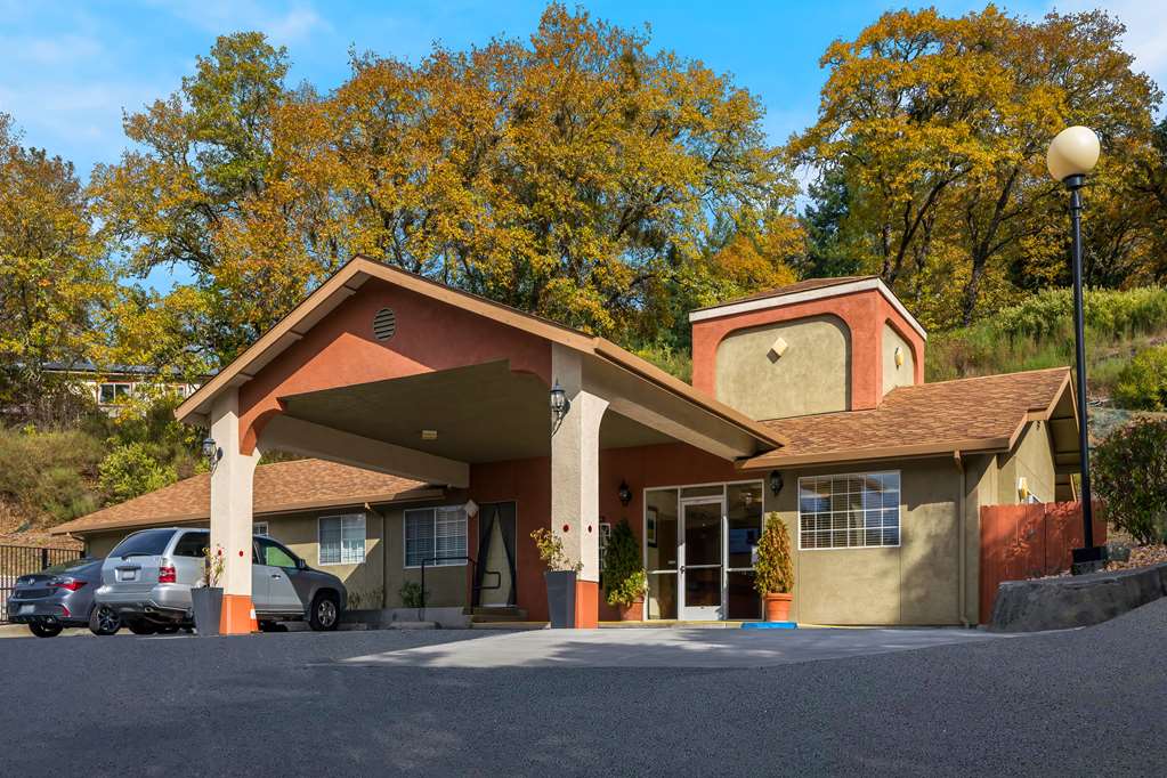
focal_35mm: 30
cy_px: 389
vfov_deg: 43.6
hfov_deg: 61.9
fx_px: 972
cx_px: 584
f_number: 8
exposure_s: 1/250
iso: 200
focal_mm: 30
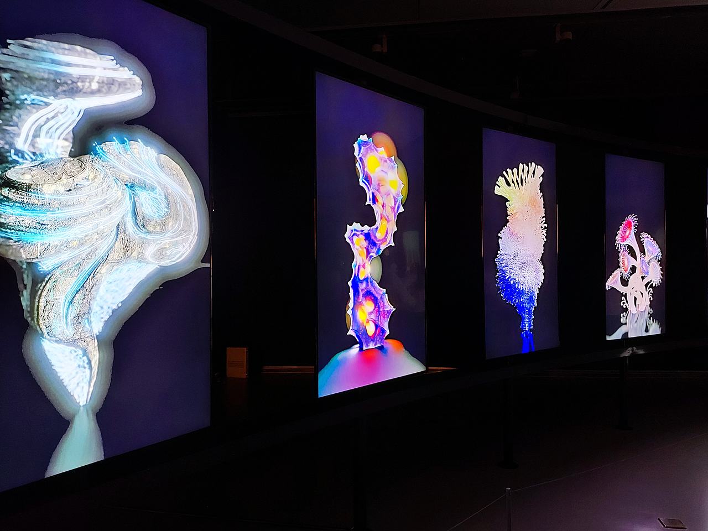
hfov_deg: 69.4
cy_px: 266
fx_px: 511
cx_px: 354
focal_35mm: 25
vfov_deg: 54.9
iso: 458
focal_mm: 4.71
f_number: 1.79
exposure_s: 1/17
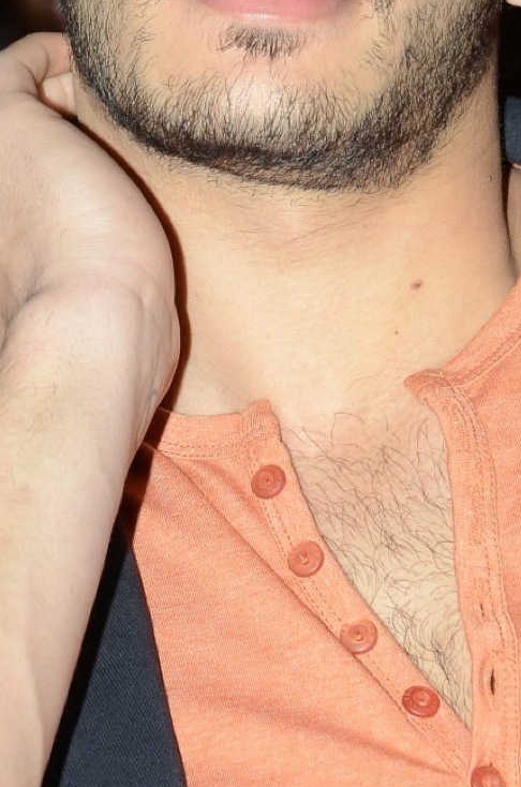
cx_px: 249
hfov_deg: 3.8
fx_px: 7917
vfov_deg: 5.7
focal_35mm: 363
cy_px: 99
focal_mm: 98
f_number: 6.3
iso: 250
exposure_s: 1/125
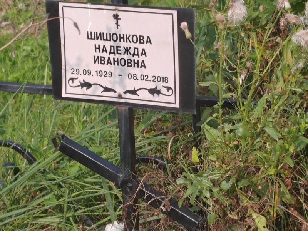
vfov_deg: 13.5
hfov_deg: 17.9
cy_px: 116
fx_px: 979
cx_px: 154
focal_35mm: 110
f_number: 1.9
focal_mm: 5.52
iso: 100
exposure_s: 1/750
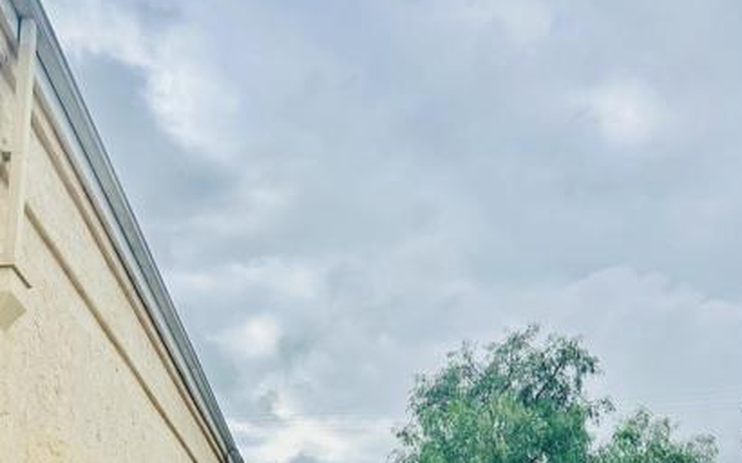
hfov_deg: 46.2
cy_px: 470
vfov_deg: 27.9
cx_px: 333
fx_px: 869
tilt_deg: +12.6
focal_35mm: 43
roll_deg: +1.5
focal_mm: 5.7
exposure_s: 1/4444
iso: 50
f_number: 1.5
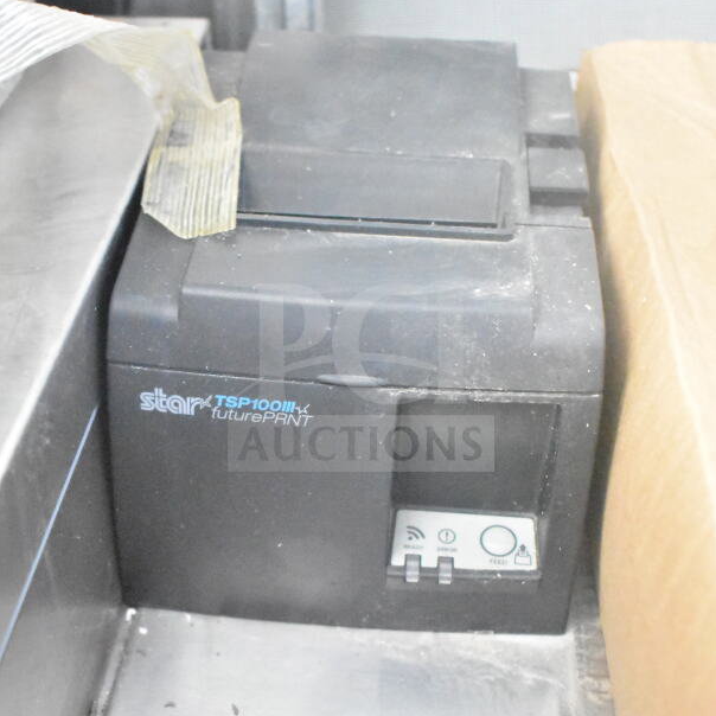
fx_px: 1264
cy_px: 377
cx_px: 360
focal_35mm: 54
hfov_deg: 31.6
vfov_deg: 31.6
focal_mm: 28
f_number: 4.2
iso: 25600
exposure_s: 1/30
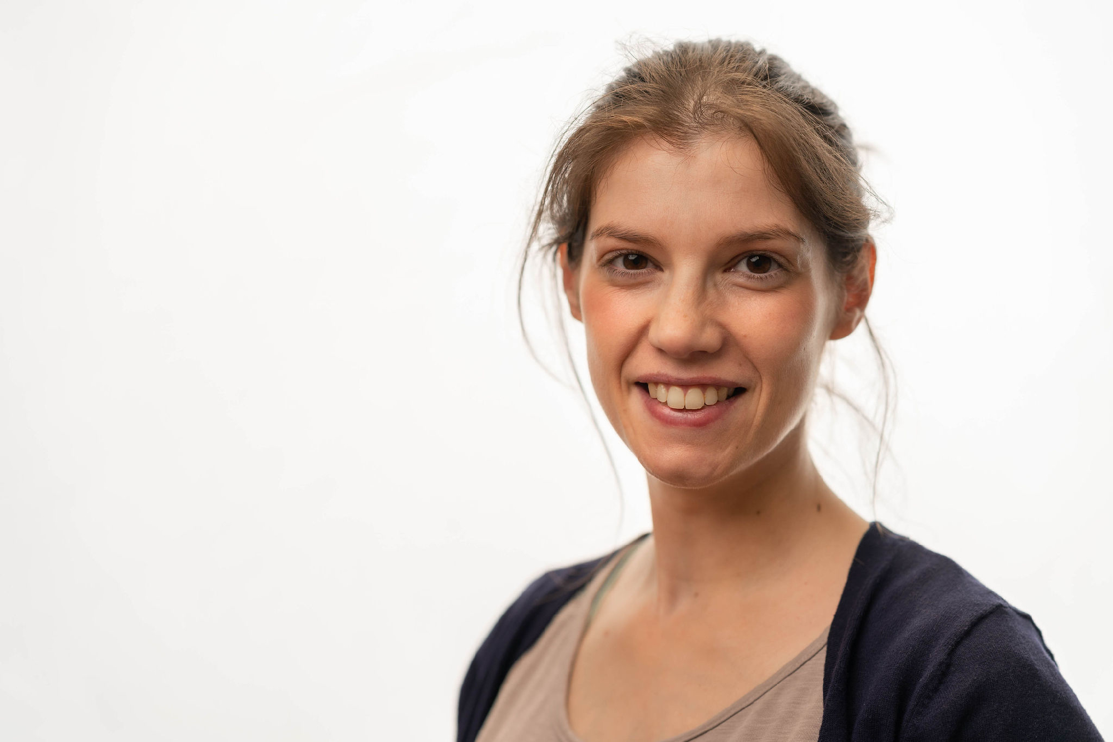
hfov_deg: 22.8
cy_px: 371
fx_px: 2760
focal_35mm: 89
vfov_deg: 15.3
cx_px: 556
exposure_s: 1/200
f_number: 2.2
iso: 100
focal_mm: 85
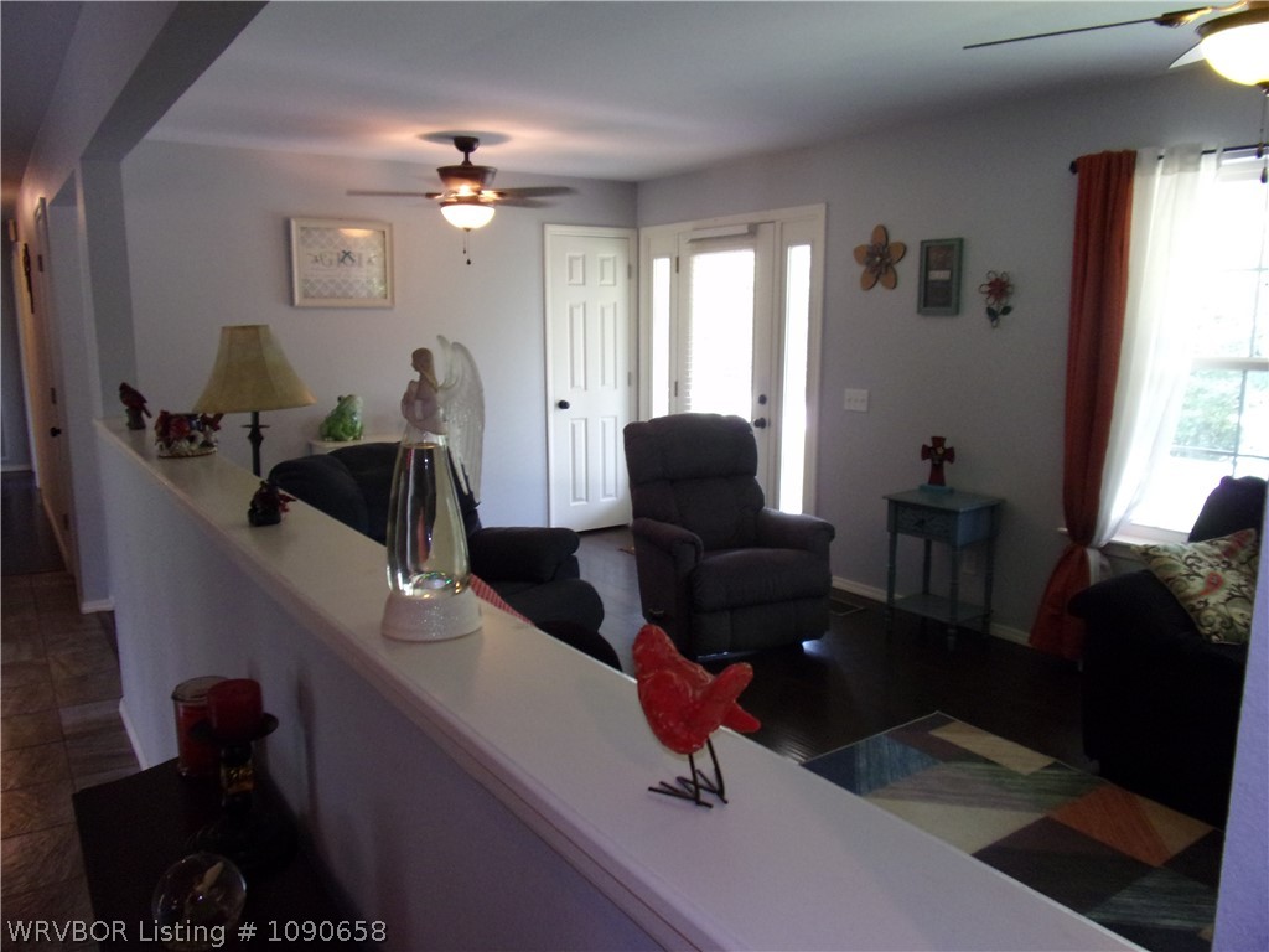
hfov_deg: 71.6
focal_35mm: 24
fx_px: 880
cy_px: 476
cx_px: 634
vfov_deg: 56.8
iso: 200
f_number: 3.3
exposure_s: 1/34
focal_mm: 4.3
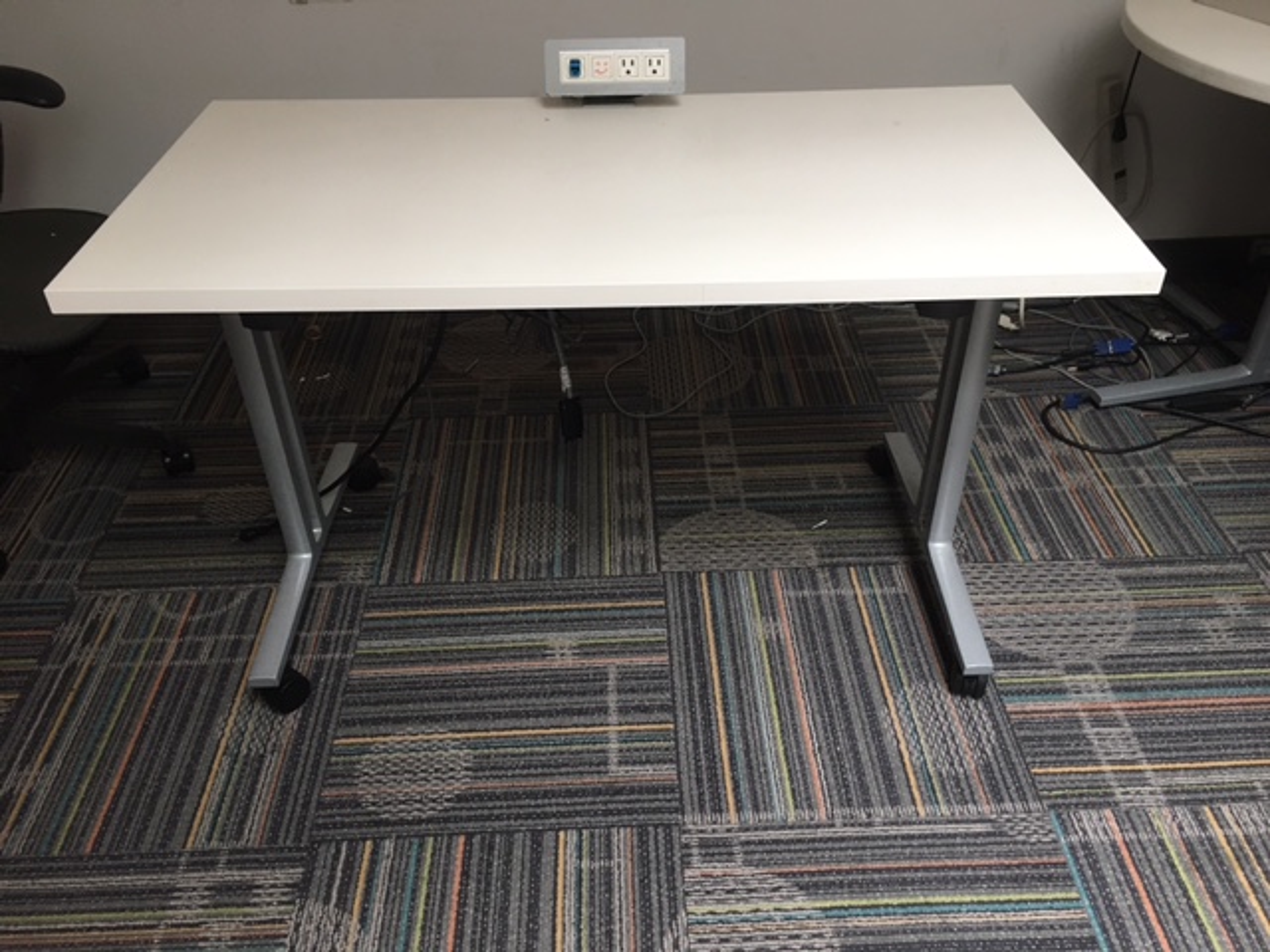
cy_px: 476
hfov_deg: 61.7
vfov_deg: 48.2
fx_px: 1064
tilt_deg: -36.1
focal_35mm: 29
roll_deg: +0.9
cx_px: 635
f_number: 2.2
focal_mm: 4.15
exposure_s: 1/30
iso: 100
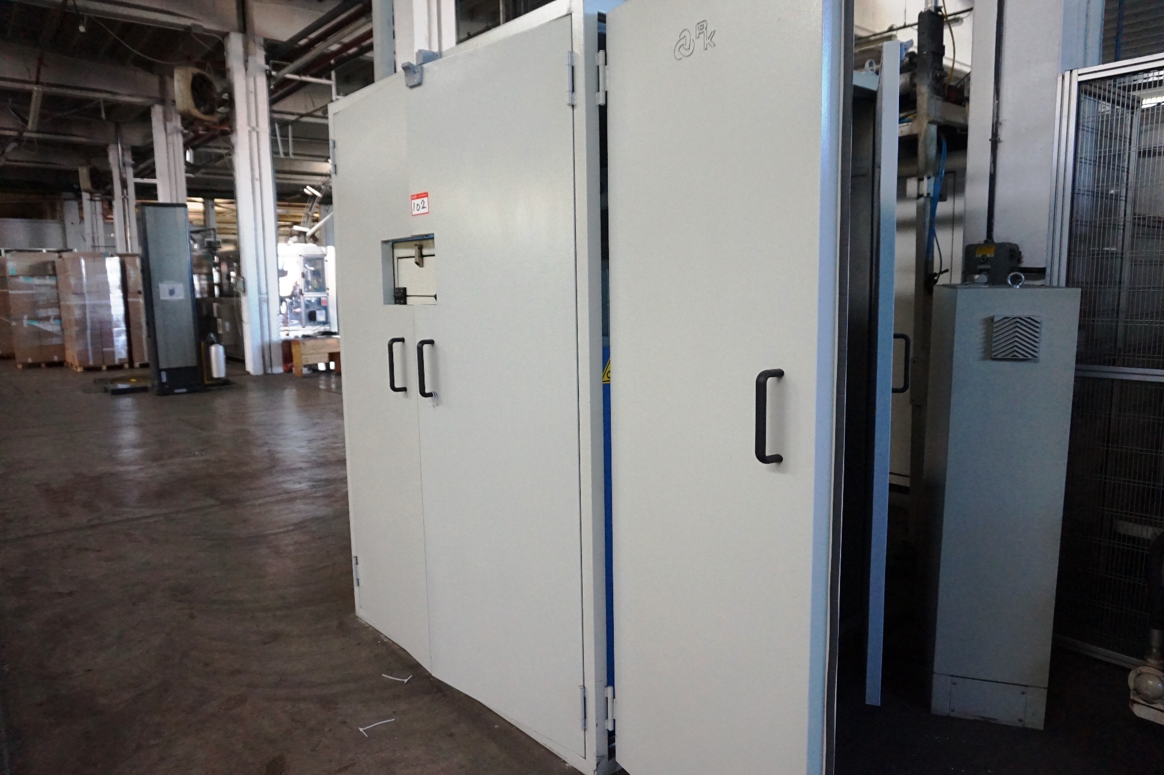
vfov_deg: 53.1
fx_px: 775
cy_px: 388
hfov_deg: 73.8
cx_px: 582
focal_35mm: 24
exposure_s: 1/160
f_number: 3.5
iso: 3200
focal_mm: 16
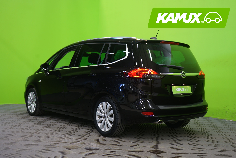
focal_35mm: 47
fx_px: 308
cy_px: 79
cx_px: 118
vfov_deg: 28.6
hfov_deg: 41.9
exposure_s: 1/6
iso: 400
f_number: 5
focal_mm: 47
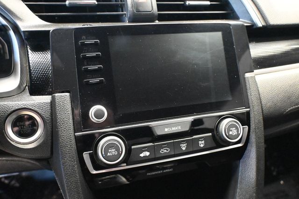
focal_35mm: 31
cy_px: 100
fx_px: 255
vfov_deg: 42.6
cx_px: 150
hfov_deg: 60.7
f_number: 3.8
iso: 12800
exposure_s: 1/20
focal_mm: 20.5
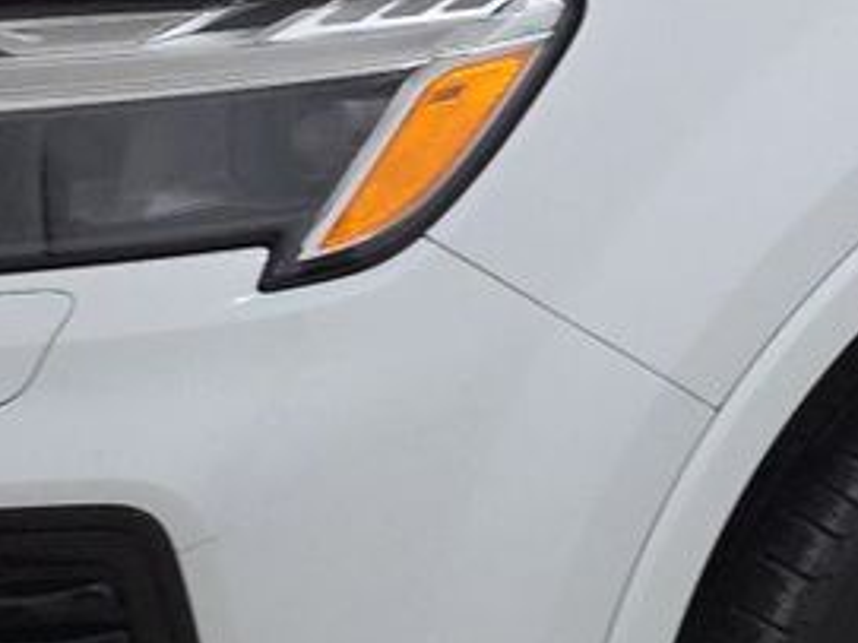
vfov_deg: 10.9
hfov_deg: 13.8
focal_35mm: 136
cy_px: 146
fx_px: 3369
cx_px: 1213
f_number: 1.4
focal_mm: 6.5
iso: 301
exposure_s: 1/100
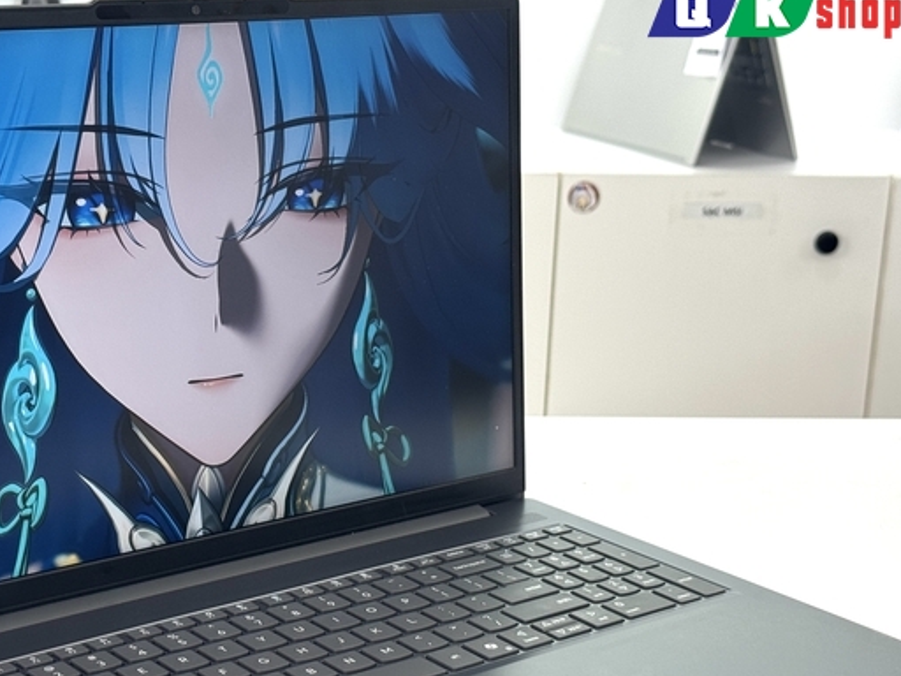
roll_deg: -0.5
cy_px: 474
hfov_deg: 25.9
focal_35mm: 75
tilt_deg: -17.9
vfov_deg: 19.5
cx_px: 311
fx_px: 1952
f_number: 1.78
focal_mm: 6.76
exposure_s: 1/121
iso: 64
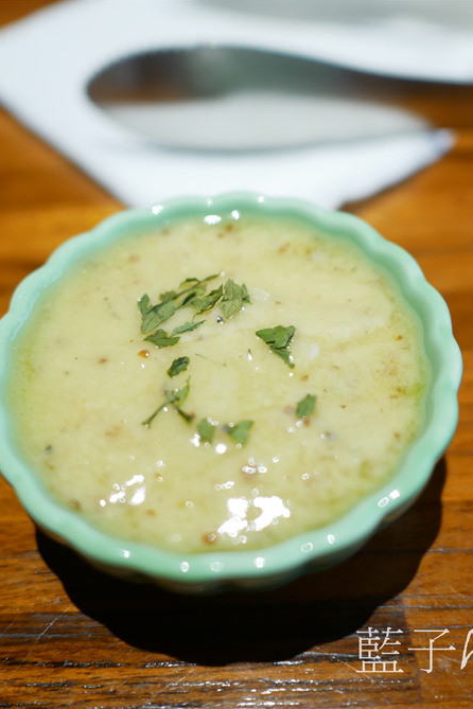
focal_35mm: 42
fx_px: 828
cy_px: 356
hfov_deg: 31.9
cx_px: 258
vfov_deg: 46.4
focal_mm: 15
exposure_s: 1/60
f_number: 1.7
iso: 320
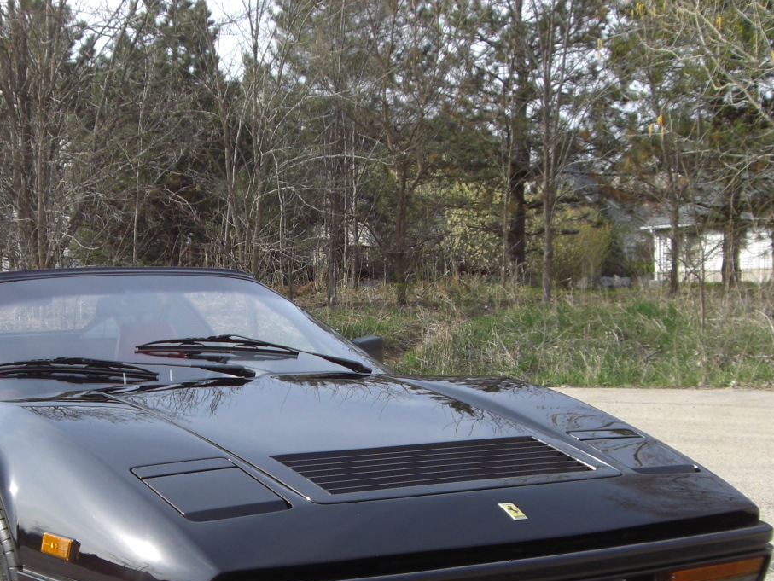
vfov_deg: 21.6
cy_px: 484
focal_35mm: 67
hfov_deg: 28.7
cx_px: 232
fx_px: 1499
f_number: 2.7
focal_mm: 6.2
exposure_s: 1/640
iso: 64
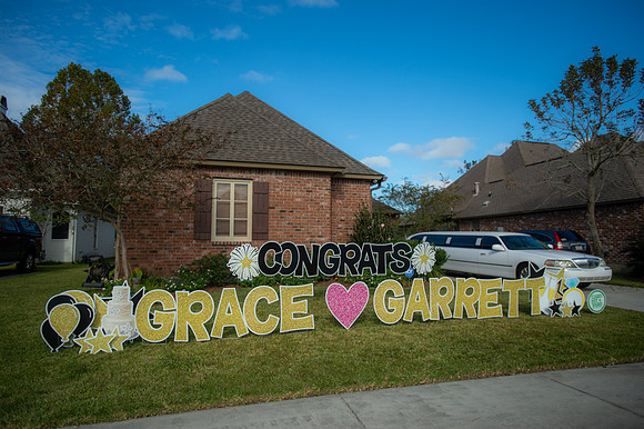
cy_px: 214
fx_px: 393
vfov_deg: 57.2
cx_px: 322
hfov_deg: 78.6
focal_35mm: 22
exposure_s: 1/1000
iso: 64
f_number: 2.8
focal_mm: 22
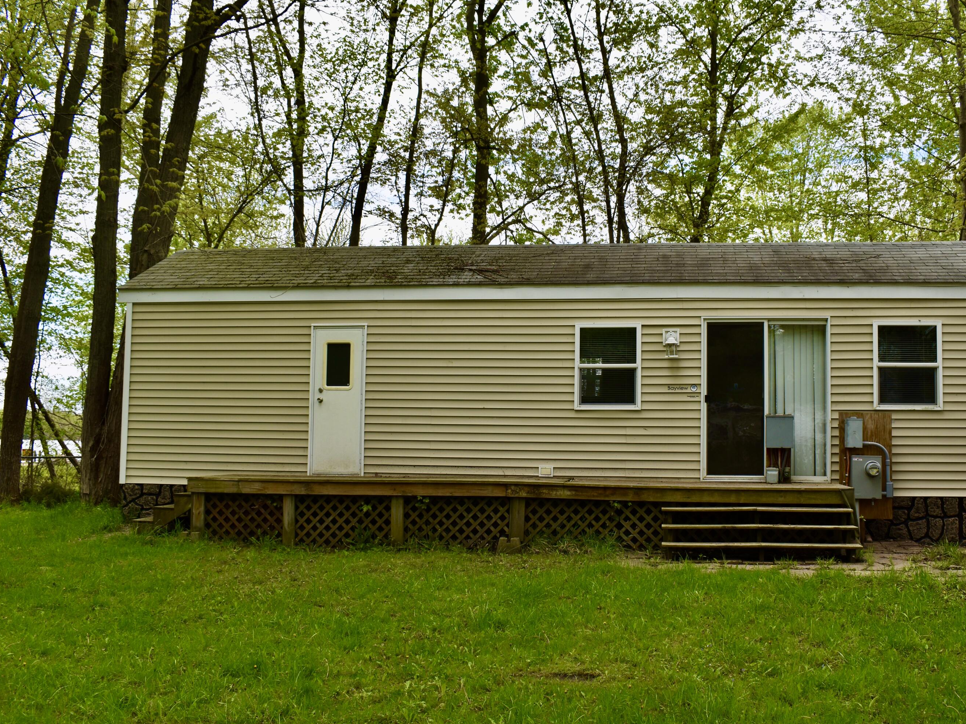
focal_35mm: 36
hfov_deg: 51.2
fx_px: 1005
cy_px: 363
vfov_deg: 39.7
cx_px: 544
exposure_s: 1/200
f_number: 7.1
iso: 100
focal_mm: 22
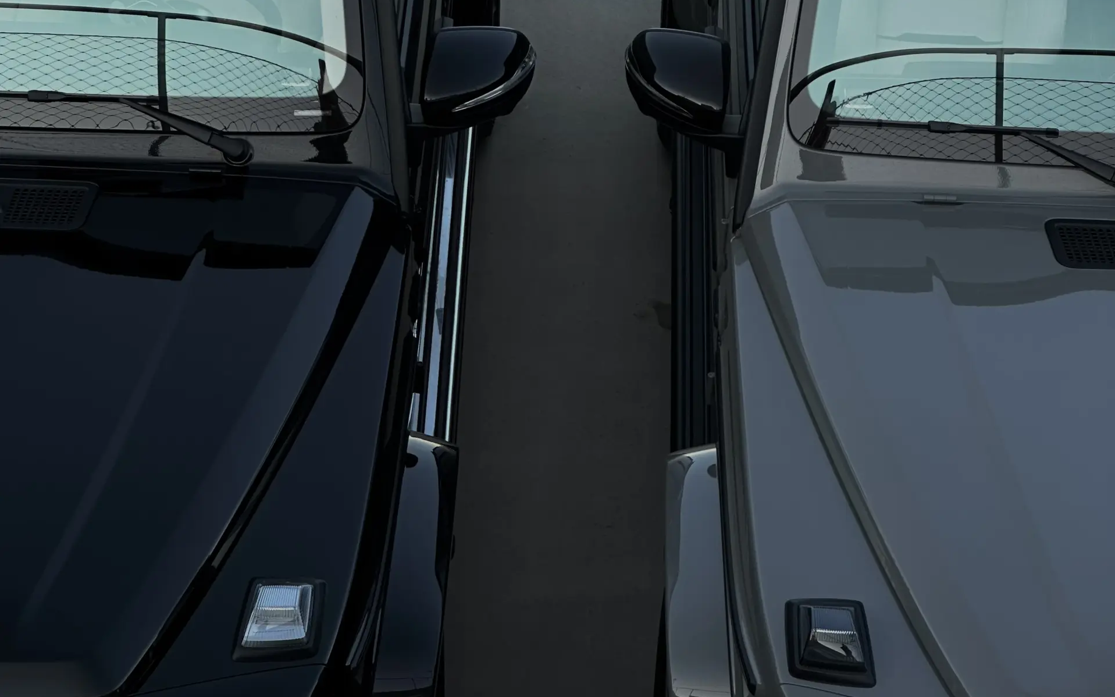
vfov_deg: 12.0
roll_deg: -2.0
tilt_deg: -33.2
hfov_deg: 19.1
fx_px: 3312
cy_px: 305
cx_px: 558
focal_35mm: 109
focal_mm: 9
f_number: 2.8
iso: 50
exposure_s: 1/128
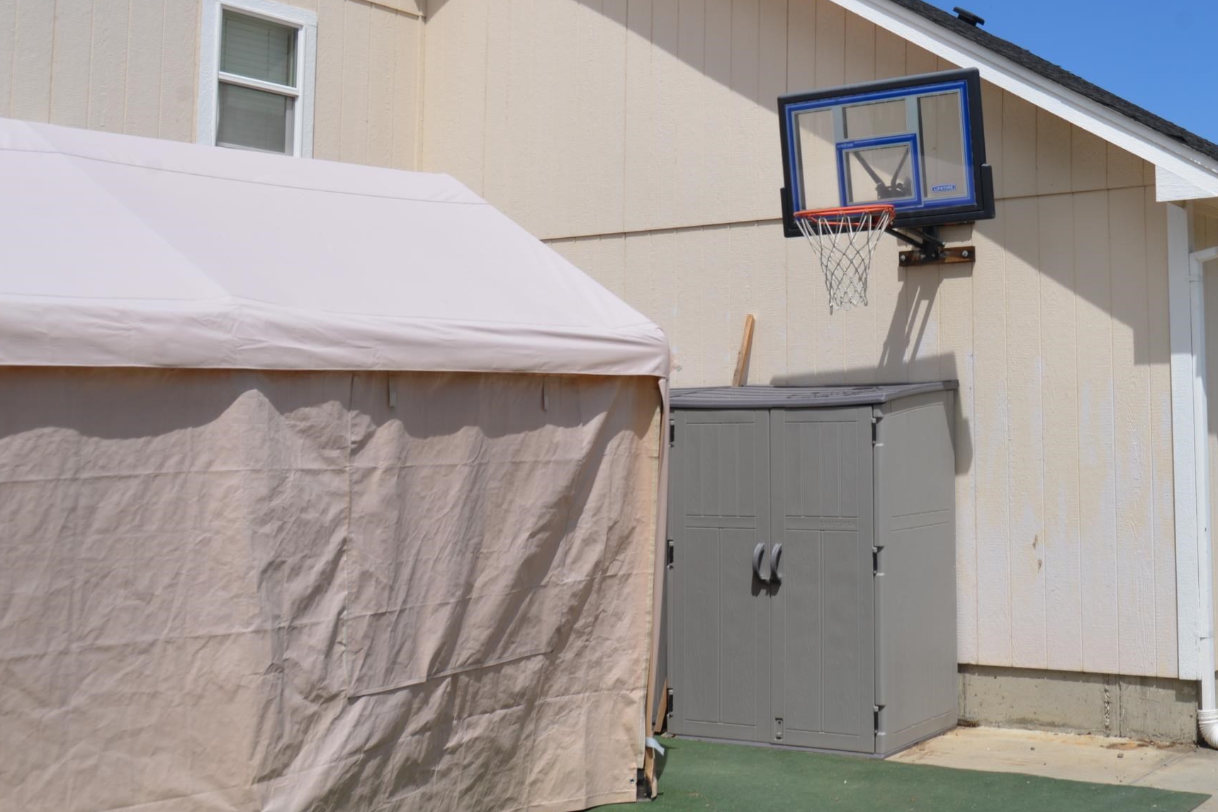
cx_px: 1013
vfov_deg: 31.7
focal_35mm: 42
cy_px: 285
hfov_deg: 43.7
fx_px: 1421
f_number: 9
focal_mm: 24
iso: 100
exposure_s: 1/320
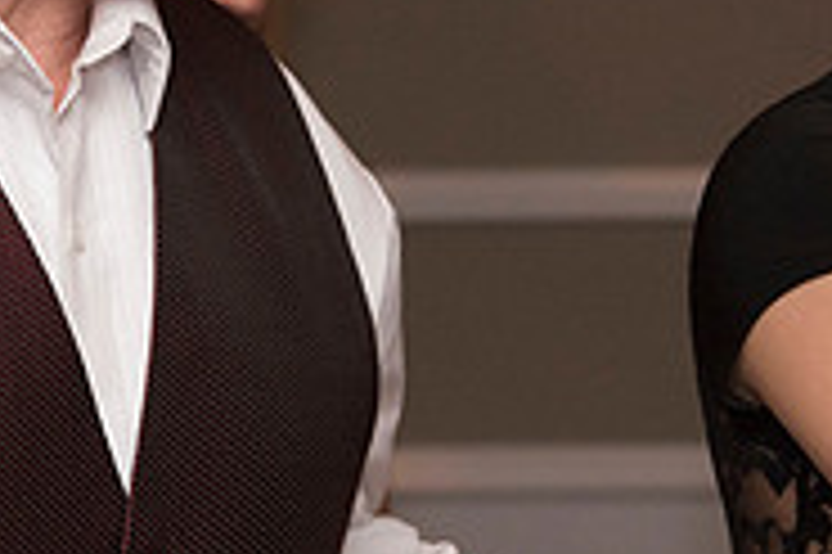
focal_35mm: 245
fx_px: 5657
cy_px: 11
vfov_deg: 5.6
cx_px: 418
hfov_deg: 8.4
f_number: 5
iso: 2000
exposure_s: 1/200
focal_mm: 78
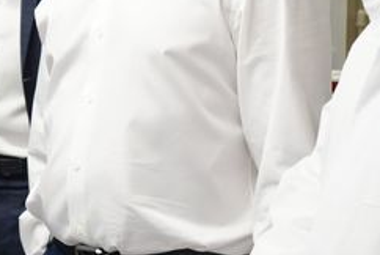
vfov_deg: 9.1
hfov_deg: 13.2
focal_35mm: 150
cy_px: -30
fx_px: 1585
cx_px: -101
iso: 4000
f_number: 4.5
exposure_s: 1/500
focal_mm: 52
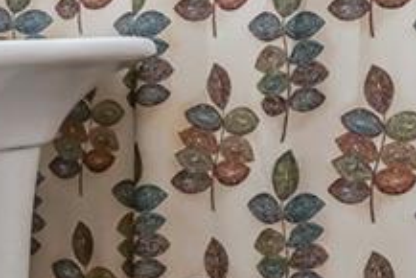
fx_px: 763
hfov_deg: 30.4
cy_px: 81
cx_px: 157
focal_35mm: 66
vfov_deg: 20.5
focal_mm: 14
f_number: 8
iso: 800
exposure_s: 1/30
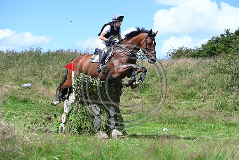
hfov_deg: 28.8
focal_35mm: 70
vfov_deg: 19.5
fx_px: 465
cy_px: 80
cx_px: 120
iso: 250
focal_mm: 70
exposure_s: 1/1250
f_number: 4.5
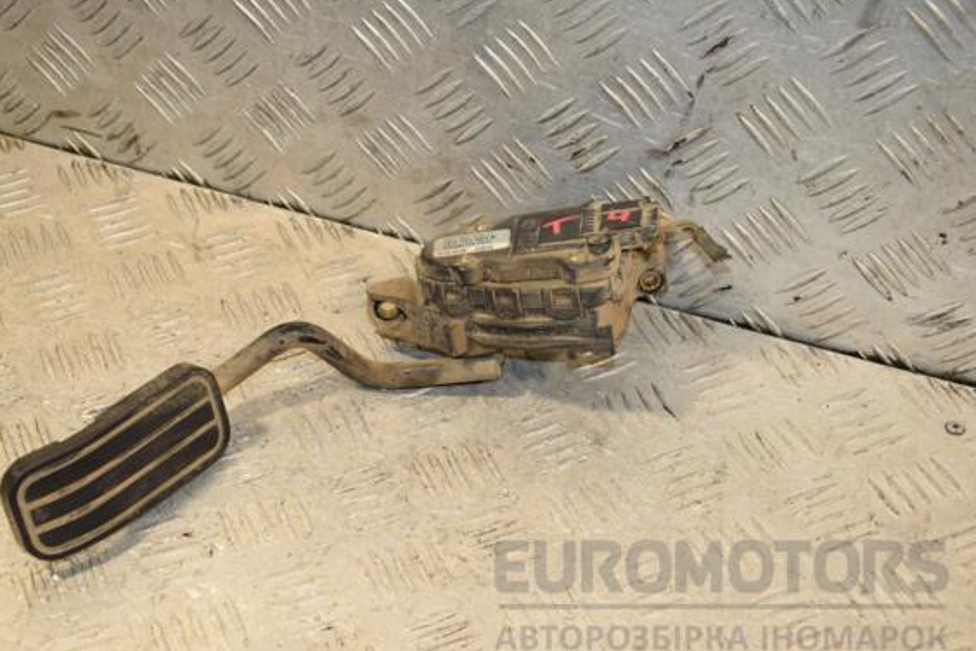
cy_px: 336
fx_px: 1816
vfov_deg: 20.3
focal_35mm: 67
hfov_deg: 30.1
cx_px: 462
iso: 800
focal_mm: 42
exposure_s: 1/200
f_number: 6.3
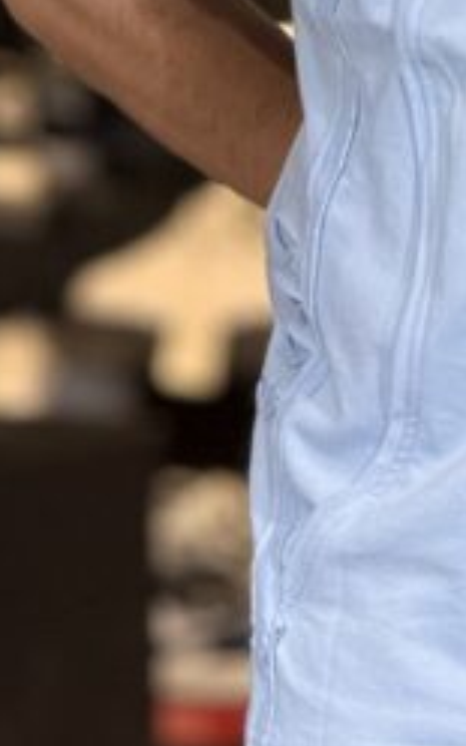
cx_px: 664
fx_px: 10688
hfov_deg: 2.5
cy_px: 156
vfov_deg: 4.0
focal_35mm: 526
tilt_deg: -5.9
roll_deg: -0.8
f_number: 2.8
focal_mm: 15.66
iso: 125
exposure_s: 1/100
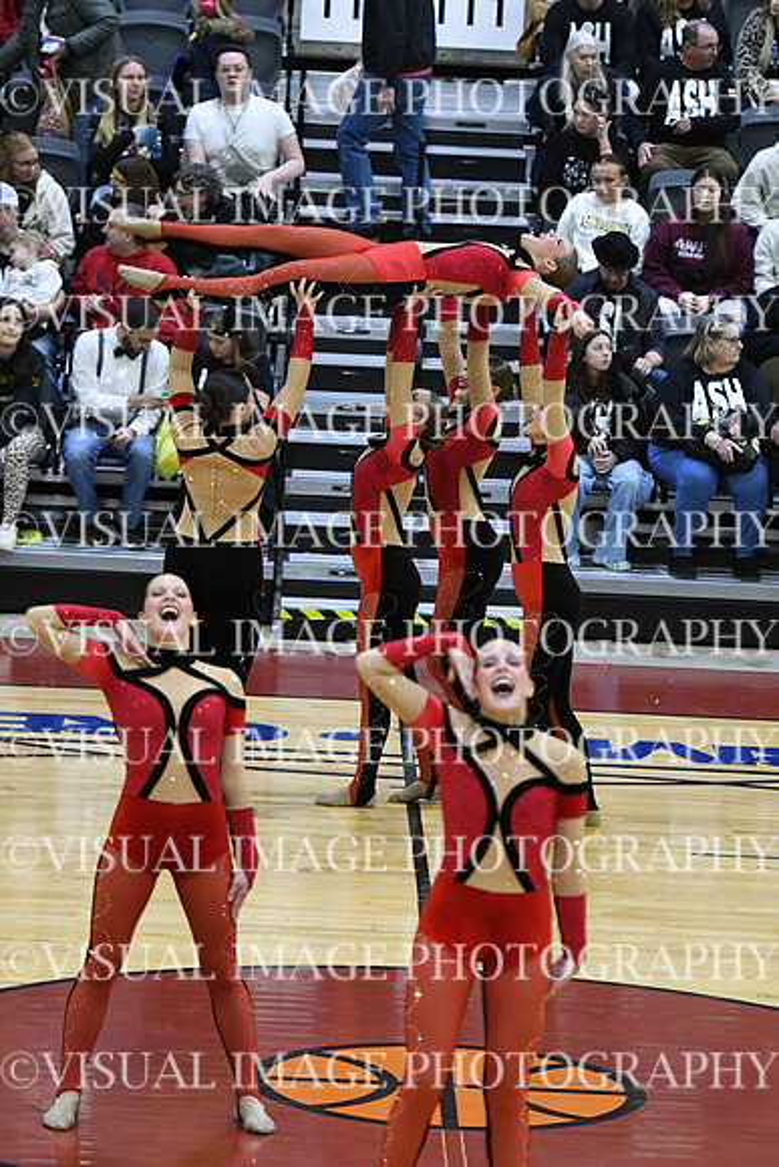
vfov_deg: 11.2
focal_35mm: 183
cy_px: 584
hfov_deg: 7.5
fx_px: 5936
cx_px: 390
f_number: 2.8
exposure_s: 1/400
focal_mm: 122
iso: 3200
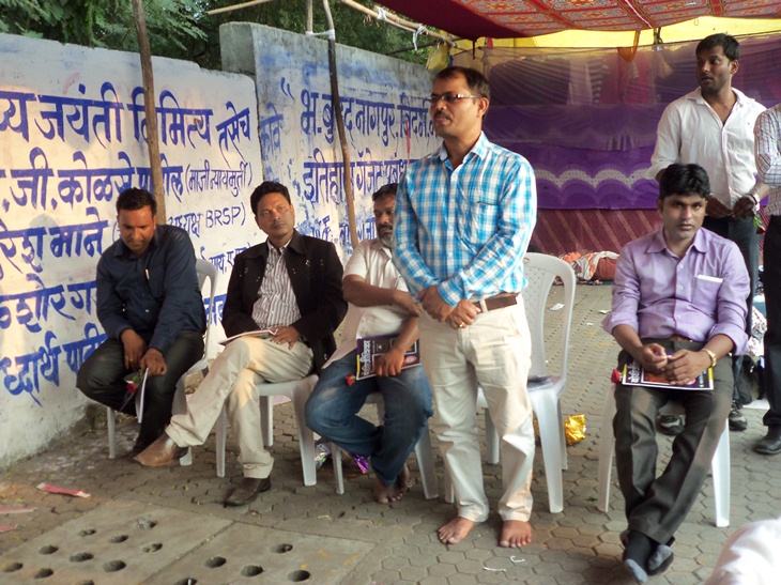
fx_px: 767
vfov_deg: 41.8
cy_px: 292
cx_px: 390
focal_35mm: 34
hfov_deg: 54.0
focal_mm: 5.7
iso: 80
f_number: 2.9
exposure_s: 1/30
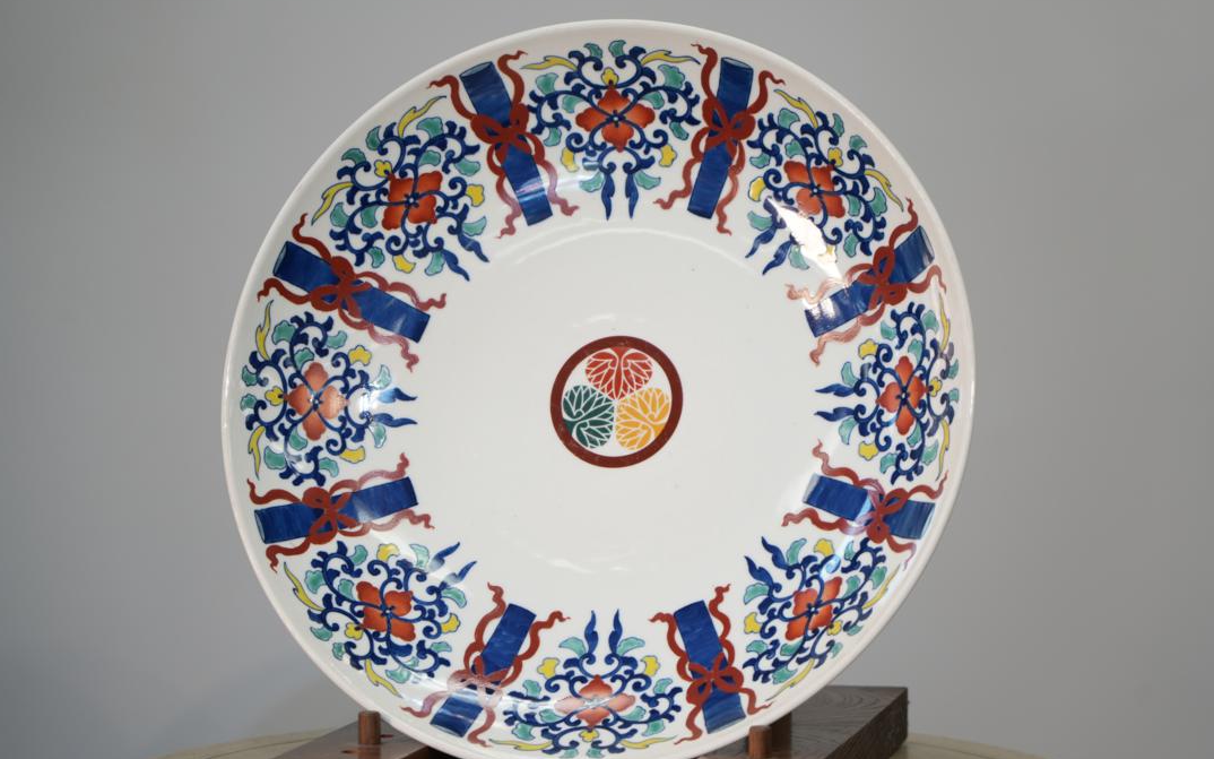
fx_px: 3573
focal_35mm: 108
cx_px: 607
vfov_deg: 12.1
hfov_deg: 19.3
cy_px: 392
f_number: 4
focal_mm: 105
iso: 640
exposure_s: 1/125
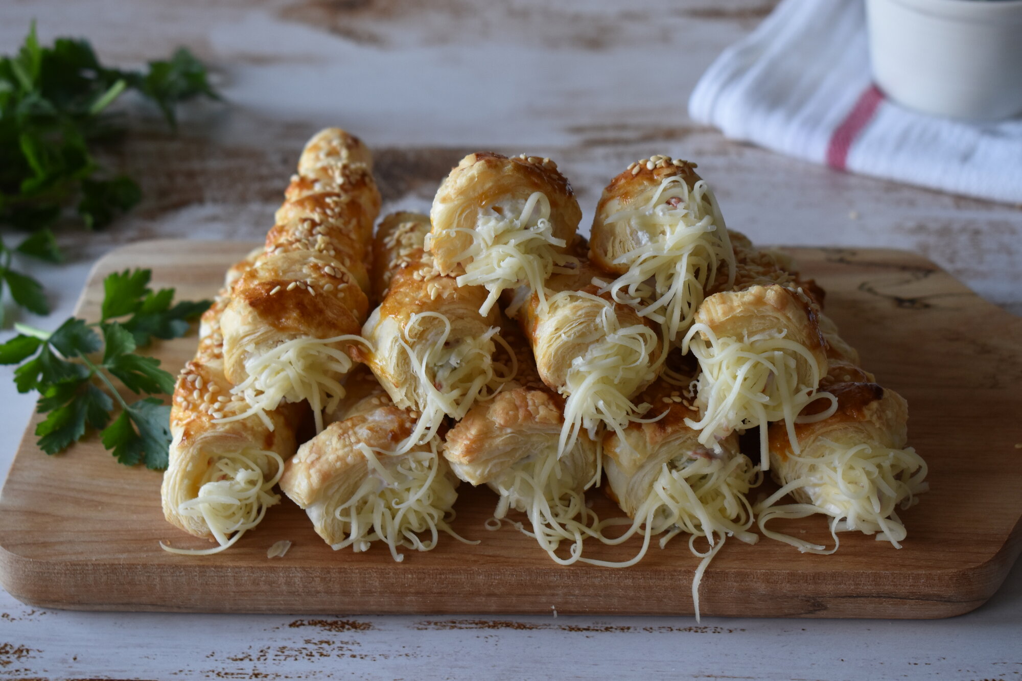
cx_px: 511
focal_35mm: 69
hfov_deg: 29.2
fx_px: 1959
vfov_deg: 19.7
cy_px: 340
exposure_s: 1/80
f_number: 6.3
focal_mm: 46
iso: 500
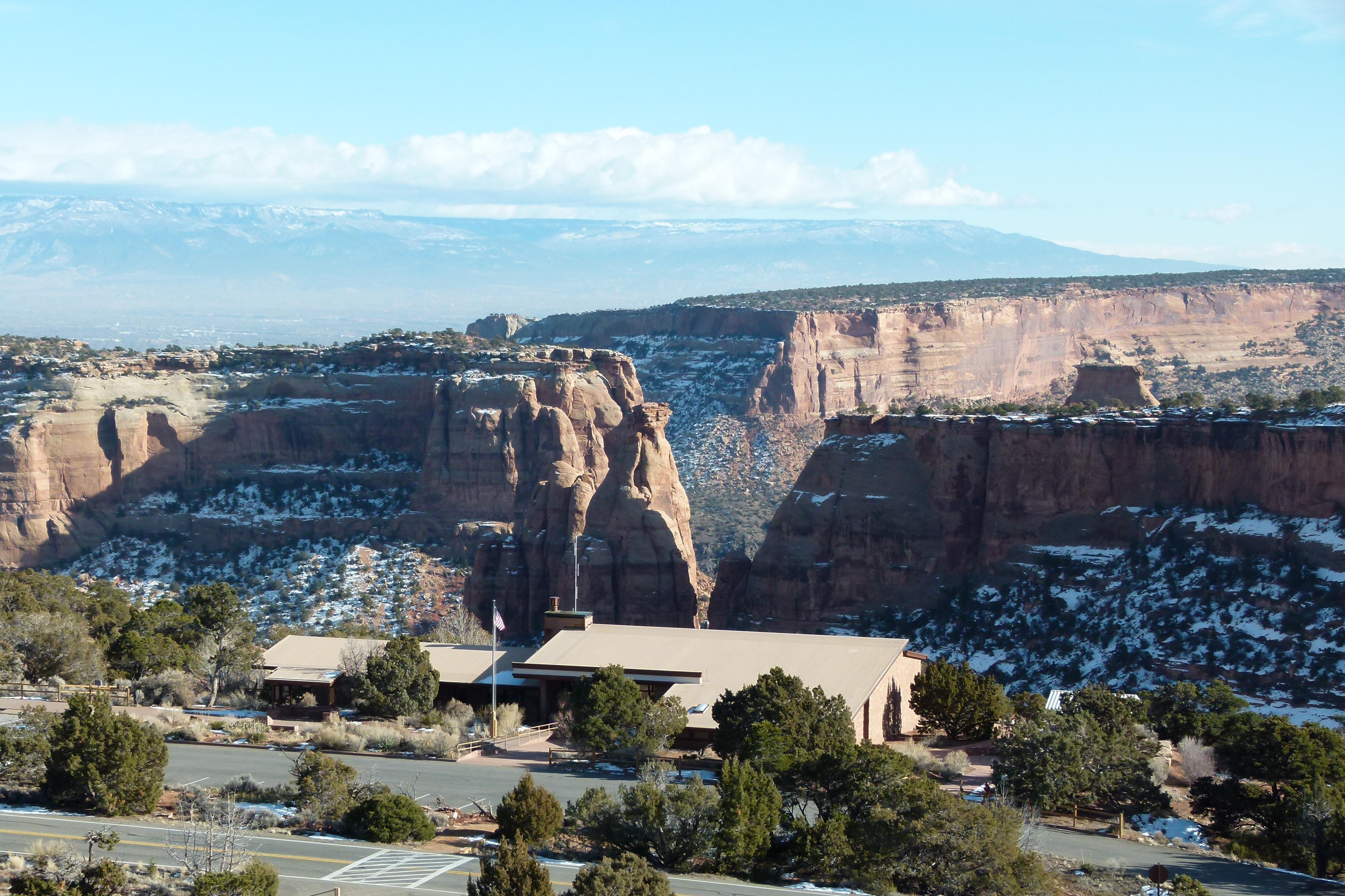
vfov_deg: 18.7
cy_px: 517
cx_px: 650
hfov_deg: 27.7
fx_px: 2727
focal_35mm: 73
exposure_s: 1/640
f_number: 4
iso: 100
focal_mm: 12.1
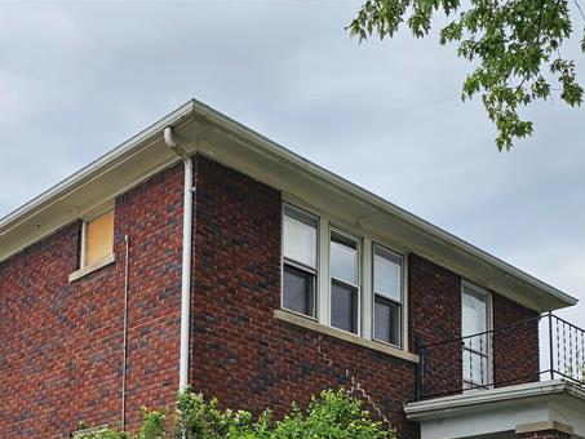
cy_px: 493
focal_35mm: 52
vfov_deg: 25.8
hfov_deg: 36.6
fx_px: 879
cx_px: 227
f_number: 1.7
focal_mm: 6.3
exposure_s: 1/854
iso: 10
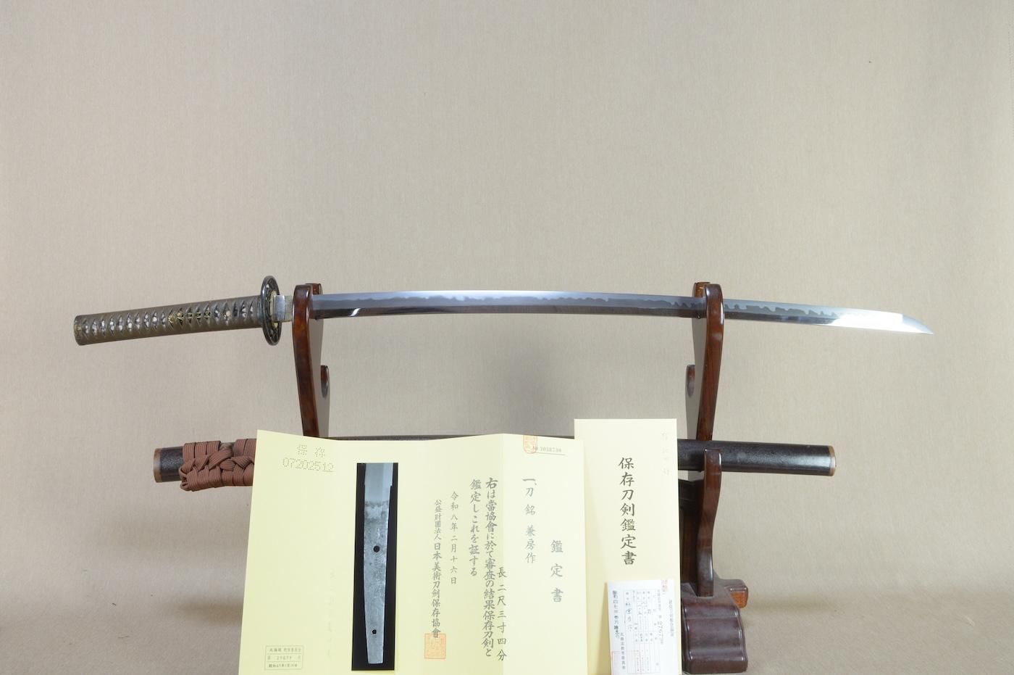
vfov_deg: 43.5
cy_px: 338
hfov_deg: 62.0
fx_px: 844
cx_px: 507
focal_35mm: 30
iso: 400
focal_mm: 20
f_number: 11
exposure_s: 1/1.6
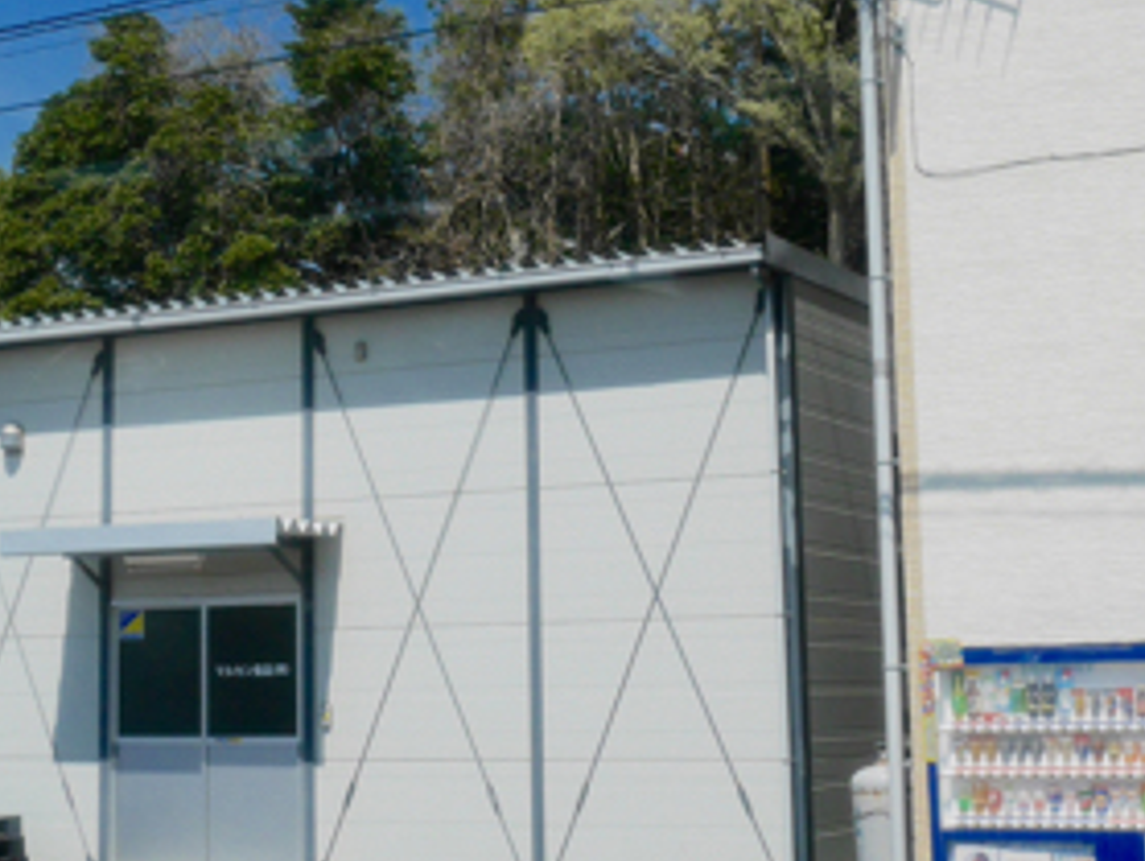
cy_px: 383
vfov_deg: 21.3
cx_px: 474
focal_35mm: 69
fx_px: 2284
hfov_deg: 28.1
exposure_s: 1/500
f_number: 11
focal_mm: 15
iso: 200
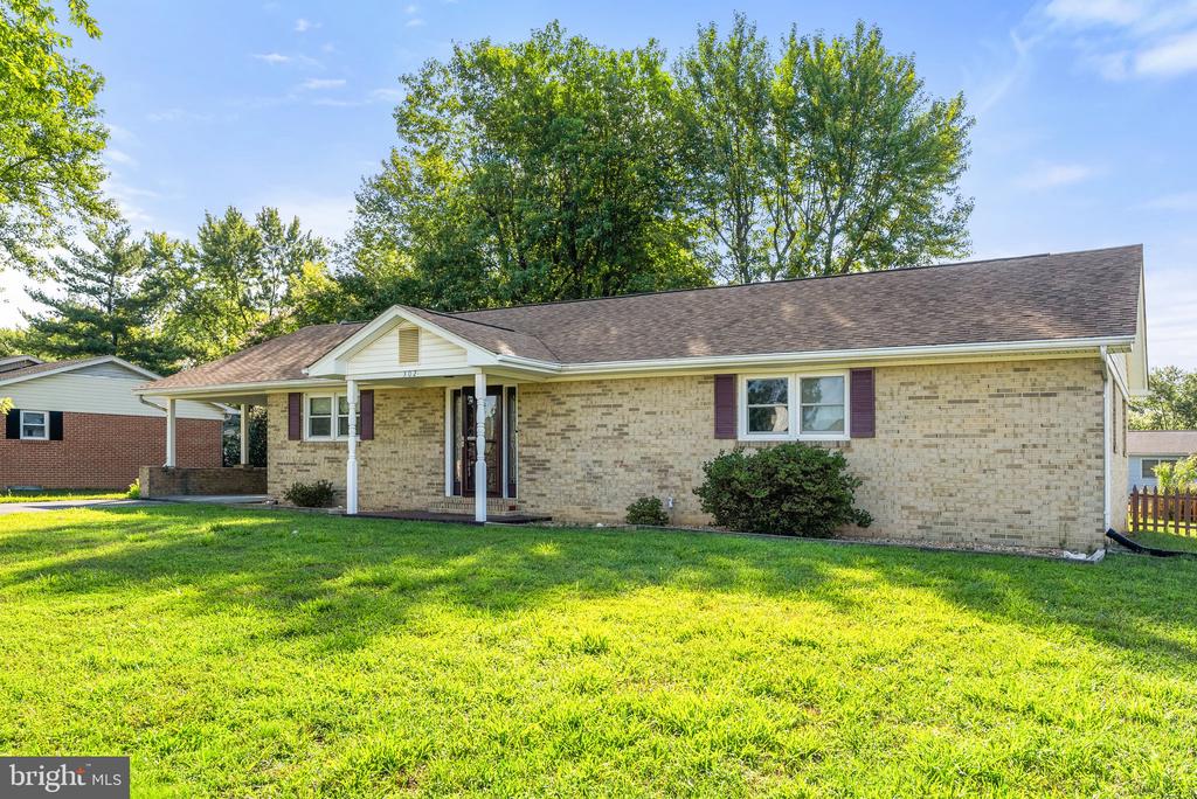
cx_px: 598
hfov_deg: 69.4
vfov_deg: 49.6
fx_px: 865
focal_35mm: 26
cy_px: 400
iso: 640
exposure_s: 1/400
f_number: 8
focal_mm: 26
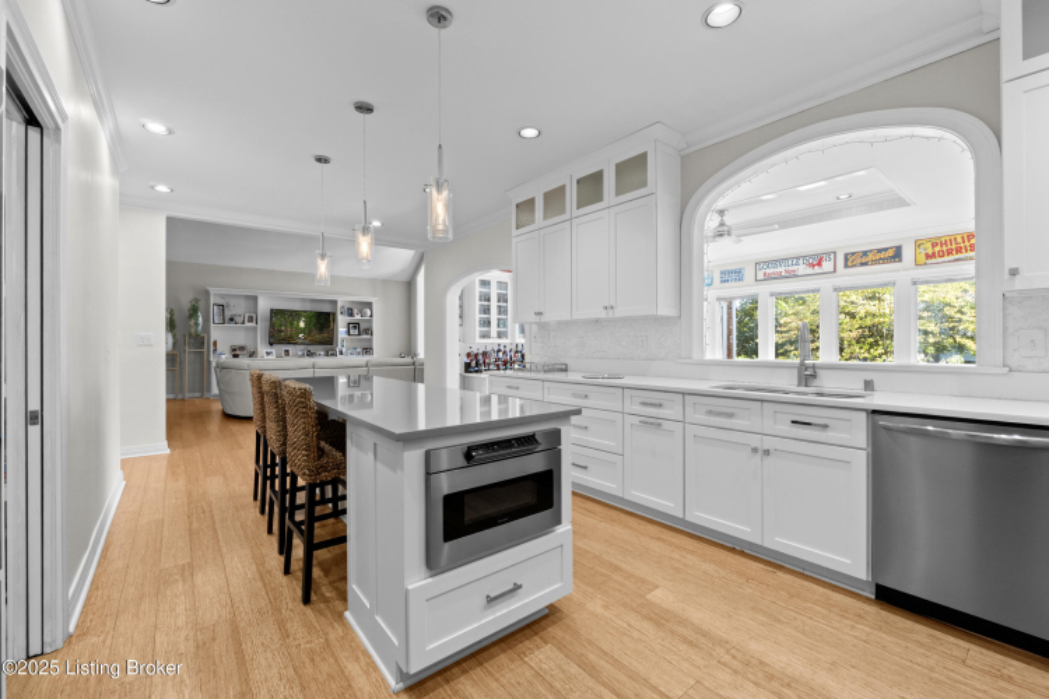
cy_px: 350
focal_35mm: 15
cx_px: 524
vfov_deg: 77.3
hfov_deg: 100.4
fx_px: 437
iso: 400
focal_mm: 10
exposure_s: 1/3
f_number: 9
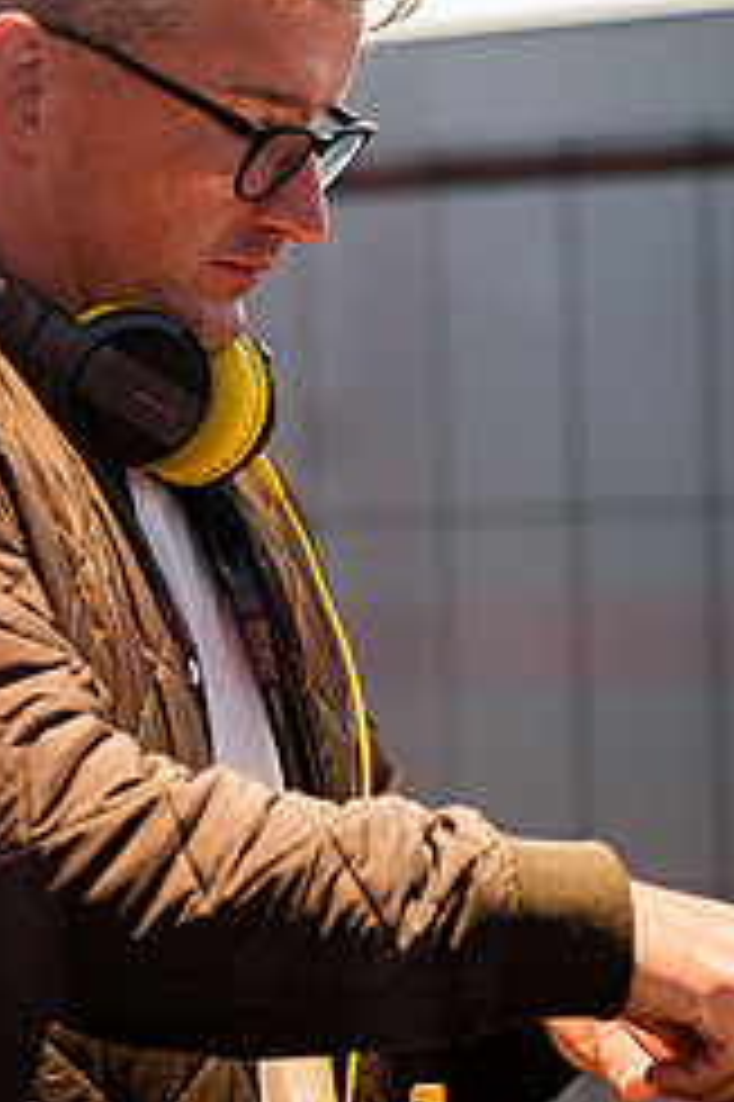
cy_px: 499
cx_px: 117
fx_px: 8452
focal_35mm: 276
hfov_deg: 5.0
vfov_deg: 7.5
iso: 2500
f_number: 2.8
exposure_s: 1/160
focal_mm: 150
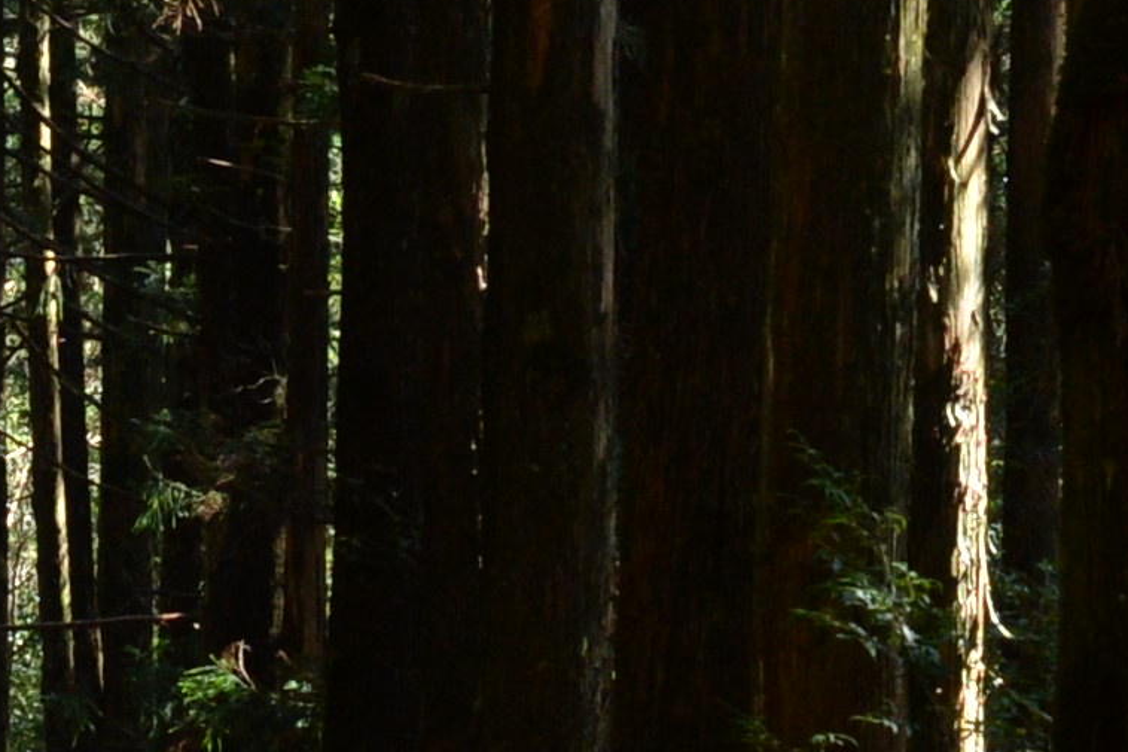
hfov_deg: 6.3
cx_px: -116
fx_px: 10180
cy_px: 264
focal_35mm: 325
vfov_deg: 4.2
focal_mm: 50
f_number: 9
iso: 1250
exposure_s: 1/250
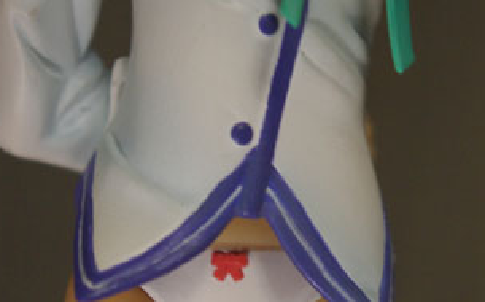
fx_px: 1966
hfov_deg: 14.1
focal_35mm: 149
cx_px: 250
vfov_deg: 8.7
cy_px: 325
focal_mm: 55
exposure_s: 1/45
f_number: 8
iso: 800
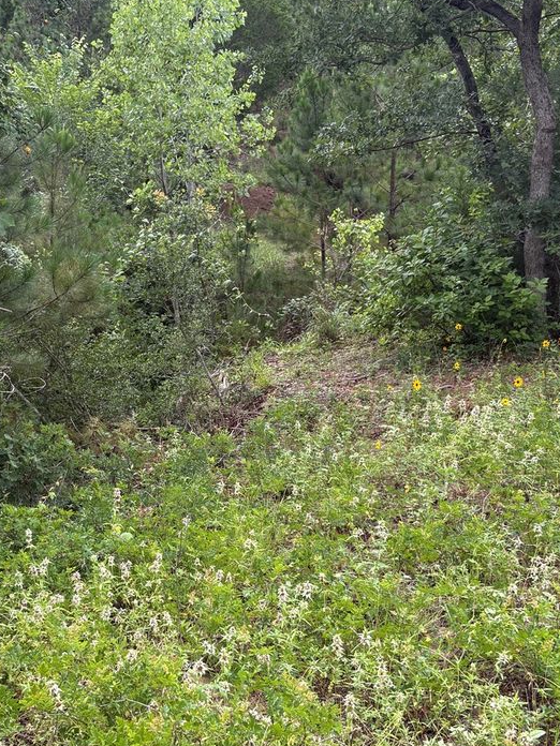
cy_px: 426
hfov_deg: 28.4
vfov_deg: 37.4
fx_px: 1100
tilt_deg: -12.3
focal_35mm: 51
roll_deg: +0.4
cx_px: 198
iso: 64
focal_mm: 5.96
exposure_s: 1/404
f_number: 1.6
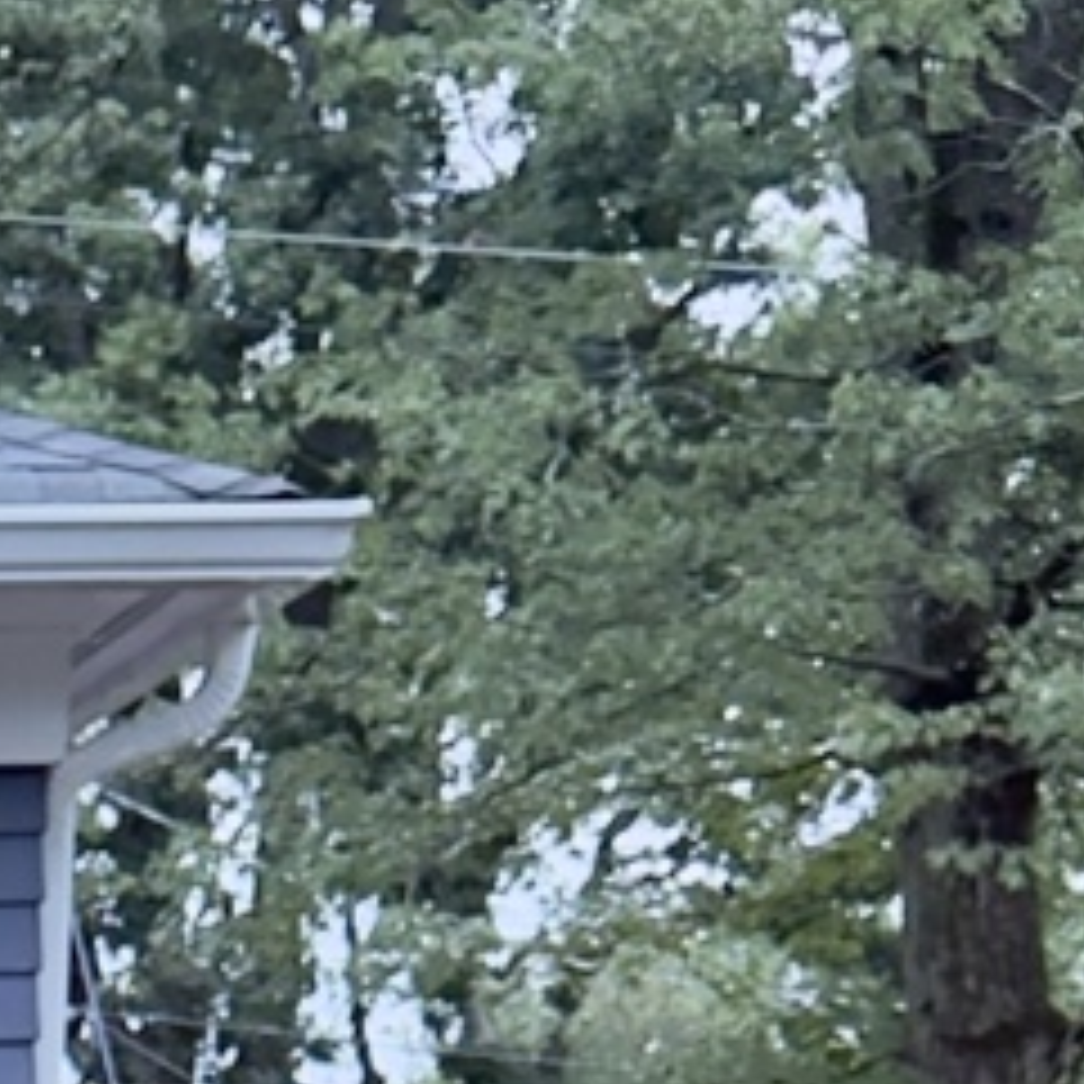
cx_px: -1439
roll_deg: +1.3
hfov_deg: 10.0
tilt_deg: -11.8
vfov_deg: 9.6
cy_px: 2852
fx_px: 5491
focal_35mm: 155
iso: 800
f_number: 1.78
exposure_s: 1/60
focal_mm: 6.76
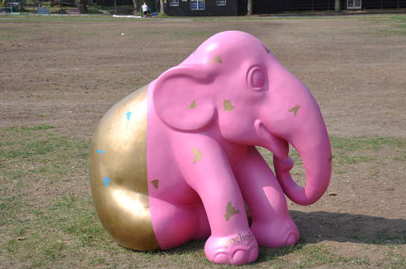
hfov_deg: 27.0
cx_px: 214
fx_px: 845
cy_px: 125
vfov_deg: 18.1
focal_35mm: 75
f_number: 5
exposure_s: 1/640
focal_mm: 42
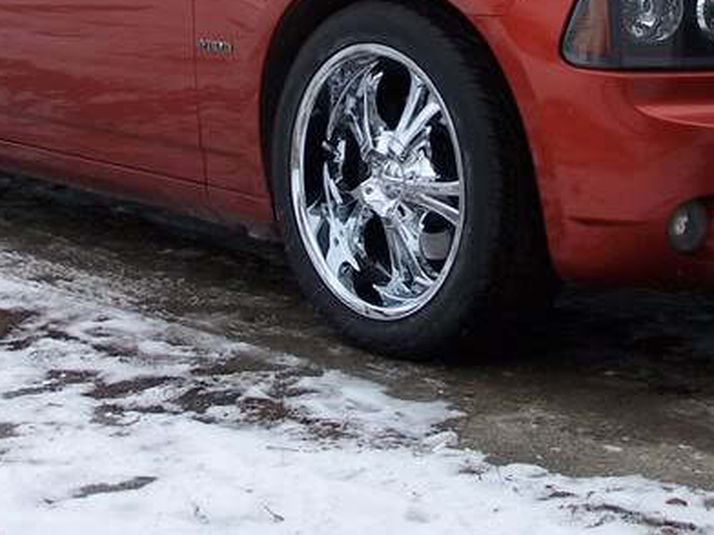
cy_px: 9
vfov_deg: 14.0
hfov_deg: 18.9
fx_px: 2145
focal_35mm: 104
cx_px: 430
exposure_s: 1/500
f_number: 3.2
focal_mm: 8.5
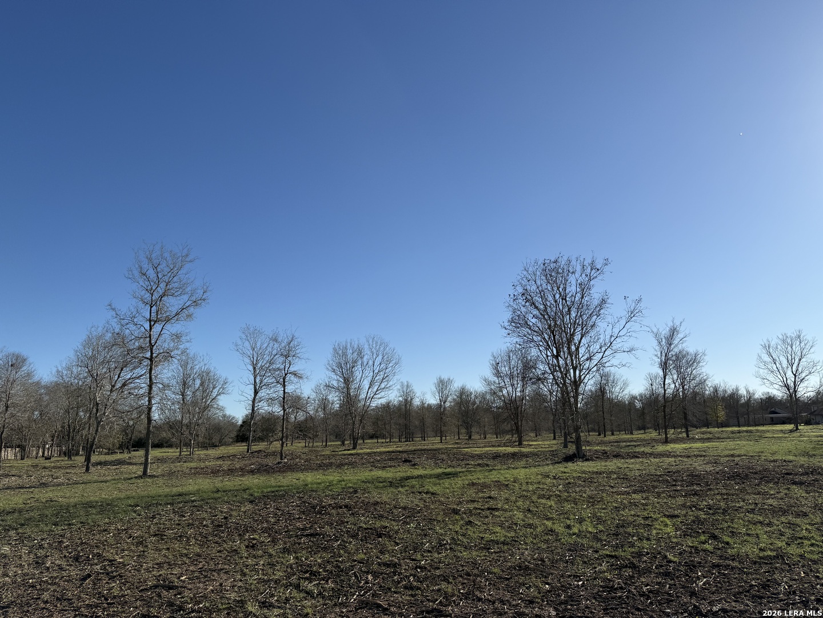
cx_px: 412
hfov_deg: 71.6
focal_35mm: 24
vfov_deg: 56.8
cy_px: 309
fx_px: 571
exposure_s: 1/6711
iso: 80
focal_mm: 6.76
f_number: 1.78
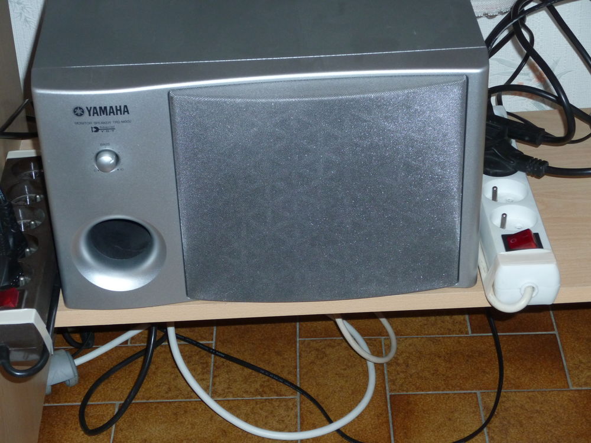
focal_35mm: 81
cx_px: 296
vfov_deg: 18.2
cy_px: 222
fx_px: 1383
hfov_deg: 24.1
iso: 250
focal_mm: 14.5
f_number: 5
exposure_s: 1/40
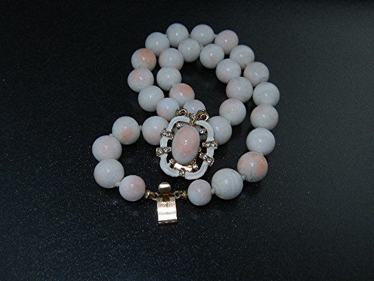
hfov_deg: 47.9
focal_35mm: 39
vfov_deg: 36.8
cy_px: 140
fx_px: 421
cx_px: 187
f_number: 7.4
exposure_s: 1/30
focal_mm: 7.1
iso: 292
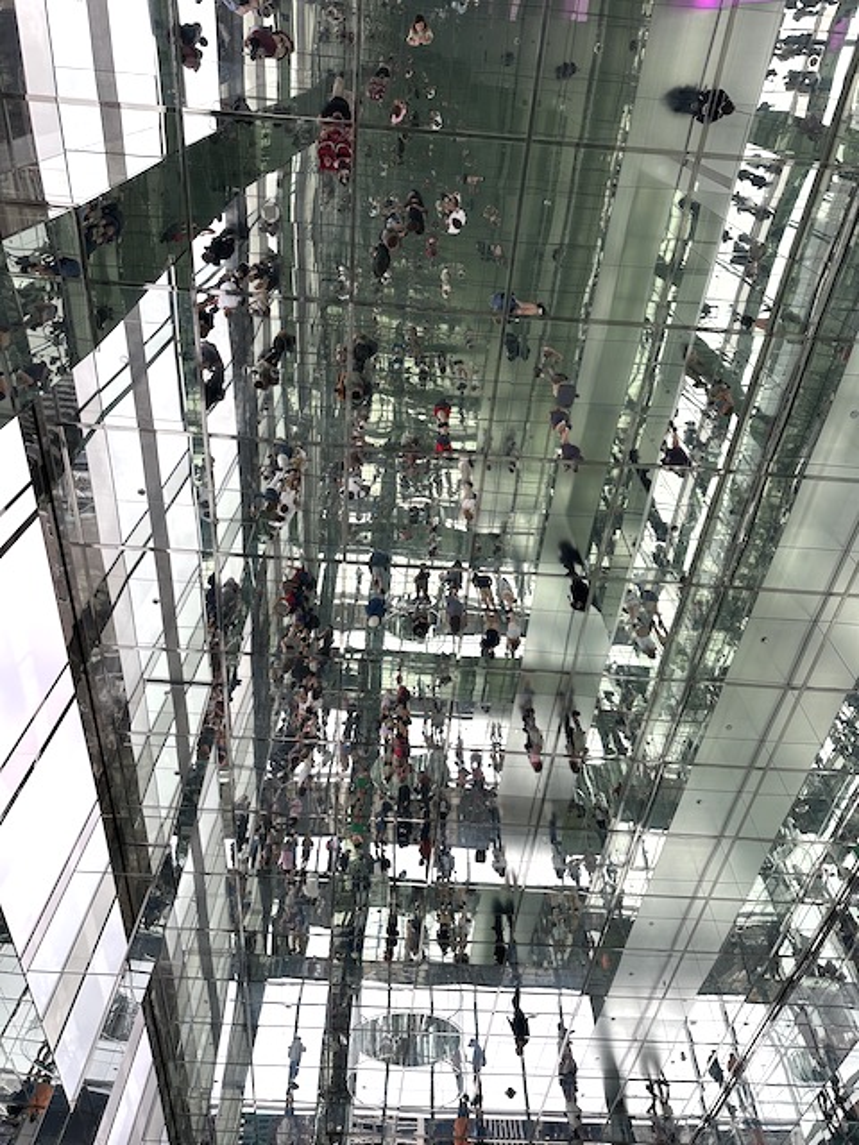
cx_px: 430
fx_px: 794
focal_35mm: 24
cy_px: 572
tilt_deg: +58.1
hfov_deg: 56.8
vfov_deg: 71.6
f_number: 1.78
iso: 80
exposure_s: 1/623
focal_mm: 6.86
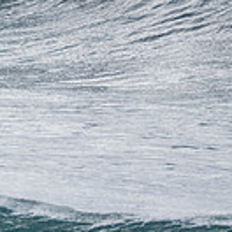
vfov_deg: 0.6
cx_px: -44
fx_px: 21216
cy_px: -41
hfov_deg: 0.6
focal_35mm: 2798
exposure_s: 1/1250
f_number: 5.6
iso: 220
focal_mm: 500
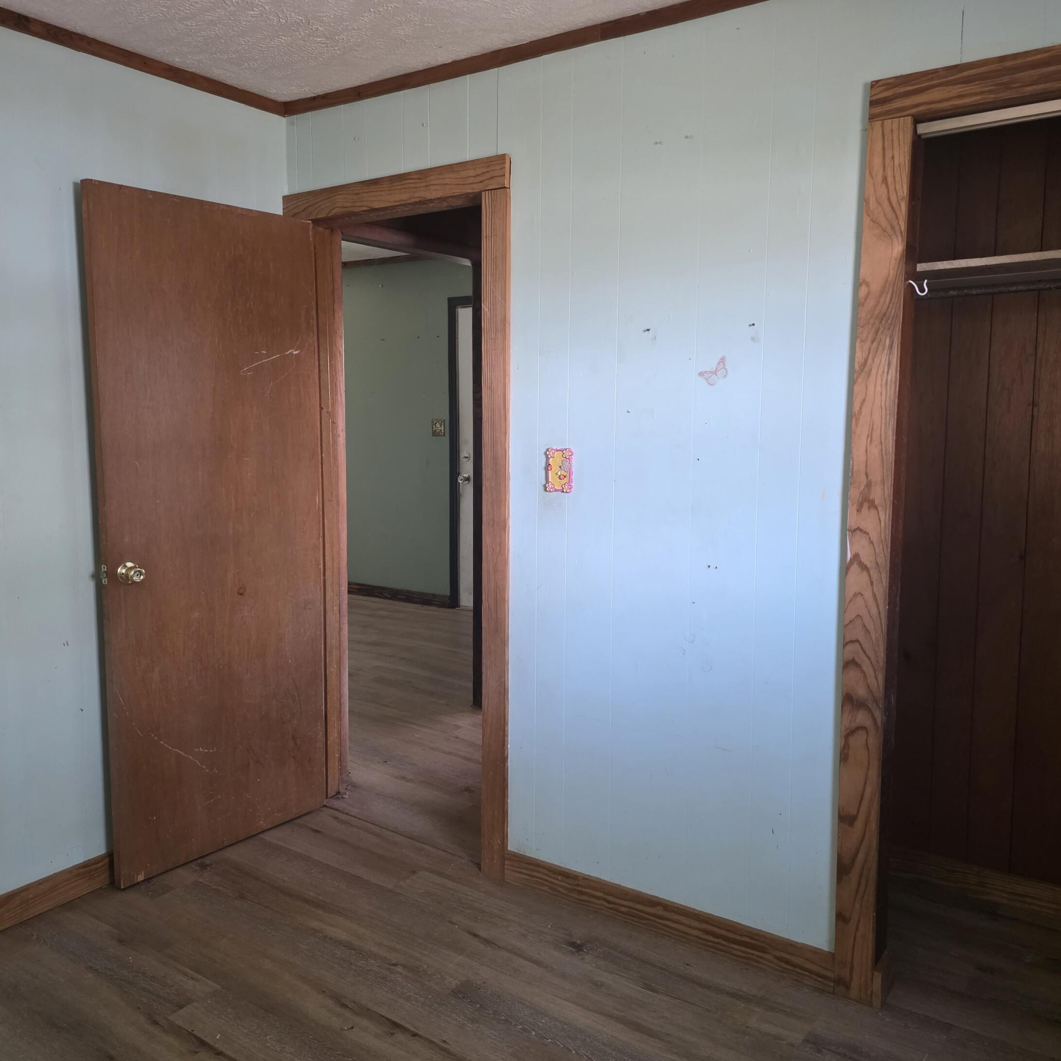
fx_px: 971
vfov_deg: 57.3
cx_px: 496
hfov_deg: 57.3
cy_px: 527
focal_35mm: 28
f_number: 1.7
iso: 800
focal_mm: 6.3
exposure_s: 1/120
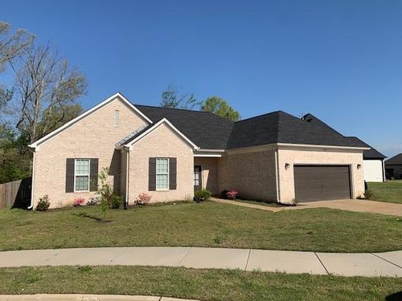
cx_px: 201
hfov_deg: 67.3
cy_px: 150
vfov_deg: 53.1
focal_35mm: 26
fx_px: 302
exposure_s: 1/3521
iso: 25
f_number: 1.8
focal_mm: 4.25
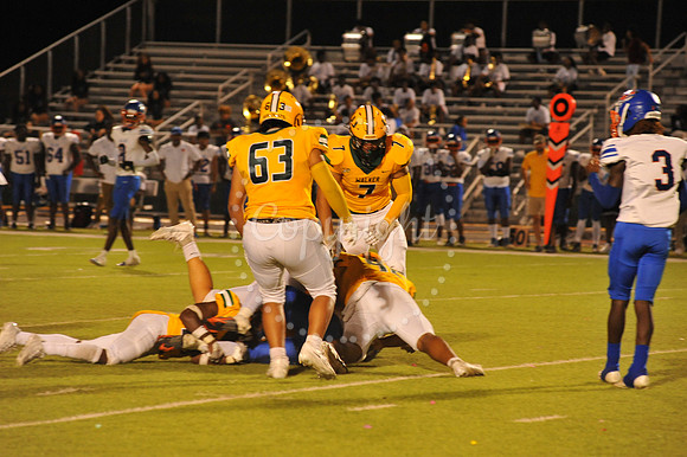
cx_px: 344
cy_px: 228
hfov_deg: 10.3
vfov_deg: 6.9
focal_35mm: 200
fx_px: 3814
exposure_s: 1/160
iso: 3200
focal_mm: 200
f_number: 6.3
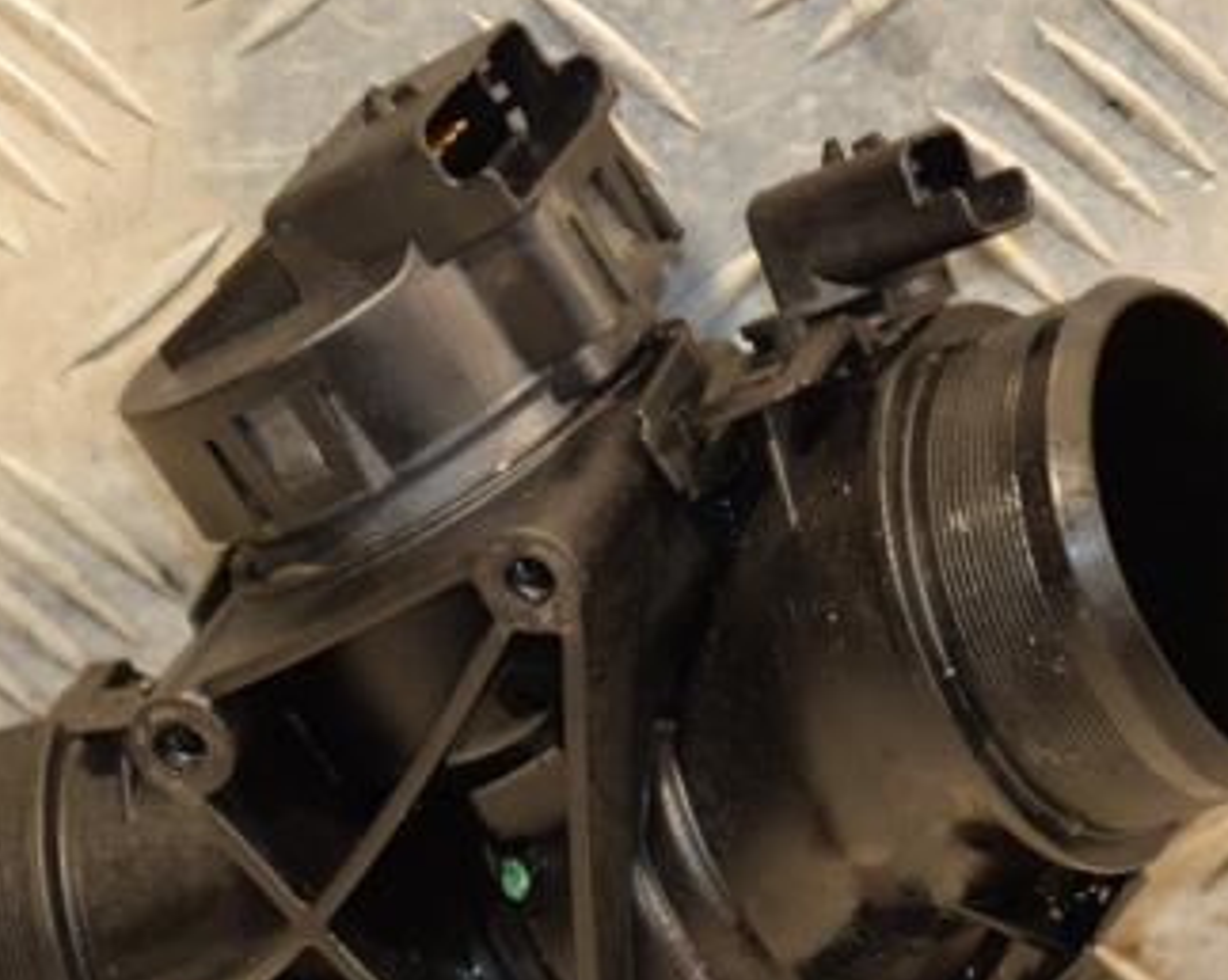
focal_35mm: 275
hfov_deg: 7.0
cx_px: 624
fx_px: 9984
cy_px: 714
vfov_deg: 5.6
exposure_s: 1/80
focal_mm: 105
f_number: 5.6
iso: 800
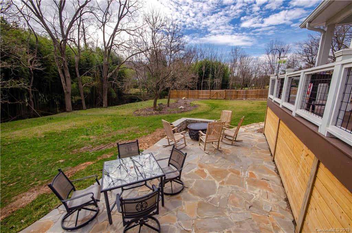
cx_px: 176
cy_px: 116
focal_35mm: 15
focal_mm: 10
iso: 100
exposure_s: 1/160
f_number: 10
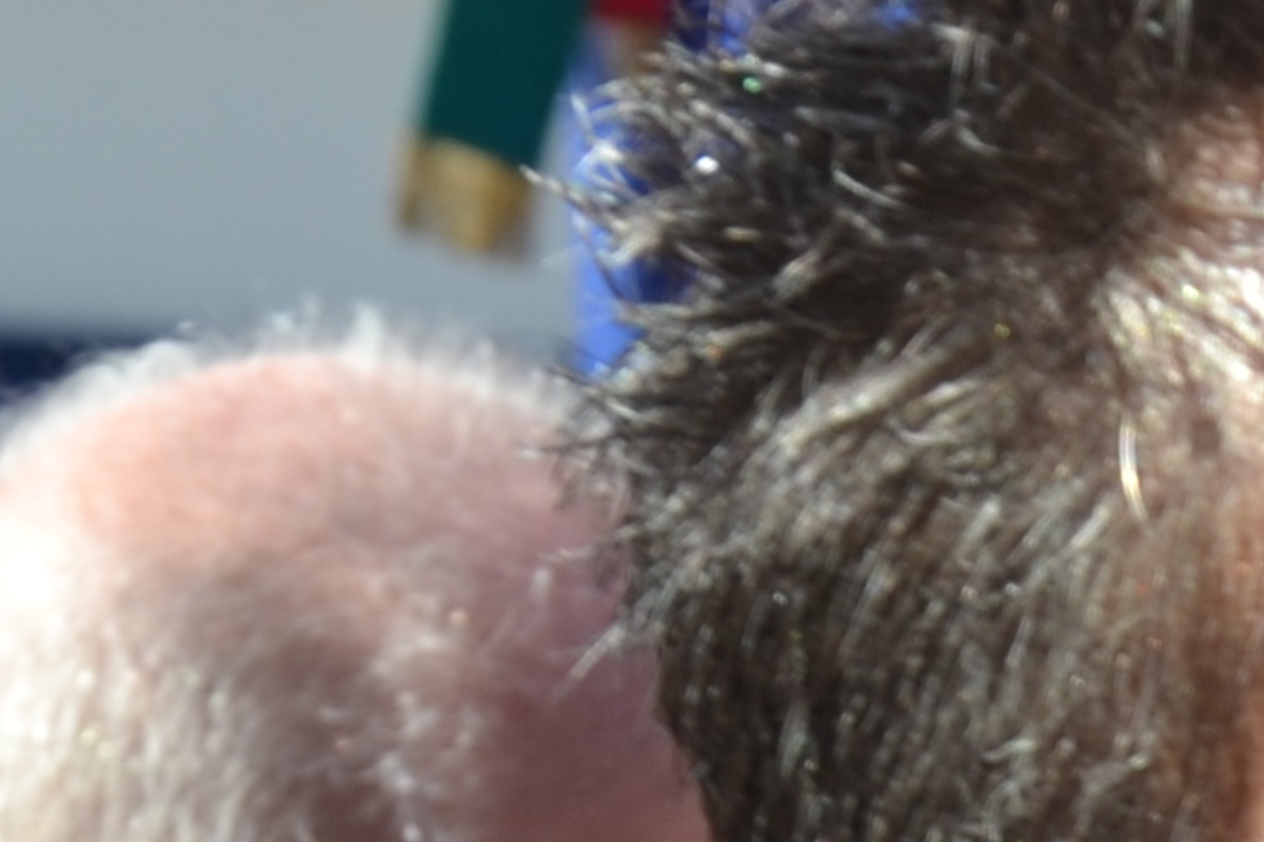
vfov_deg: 2.9
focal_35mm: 476
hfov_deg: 4.3
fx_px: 16712
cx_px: 1039
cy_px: 2008
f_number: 6.3
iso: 100
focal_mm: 50
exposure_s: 1/160
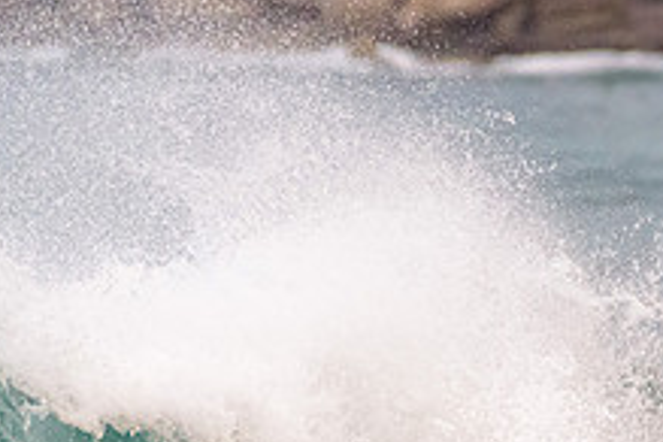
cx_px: 820
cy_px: 551
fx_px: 29833
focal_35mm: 1620
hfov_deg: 1.3
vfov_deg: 0.8
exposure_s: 1/2000
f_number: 5.6
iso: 2000
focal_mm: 500
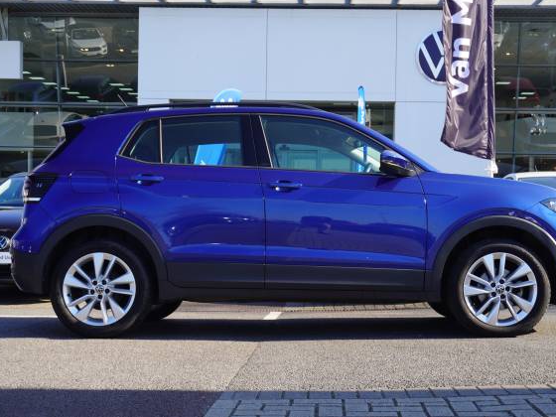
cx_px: 310
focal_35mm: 56
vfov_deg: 26.1
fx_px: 899
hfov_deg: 34.3
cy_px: 207
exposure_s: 1/80
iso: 100
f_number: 6.3
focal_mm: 34
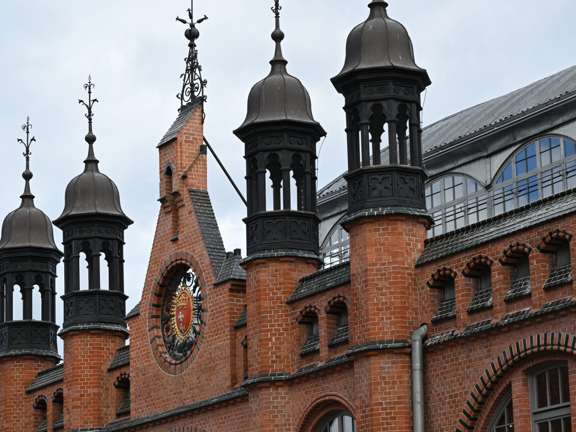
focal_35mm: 112
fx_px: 1864
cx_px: 295
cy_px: 245
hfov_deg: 17.6
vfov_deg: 13.2
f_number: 8
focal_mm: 77
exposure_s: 1/500
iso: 400
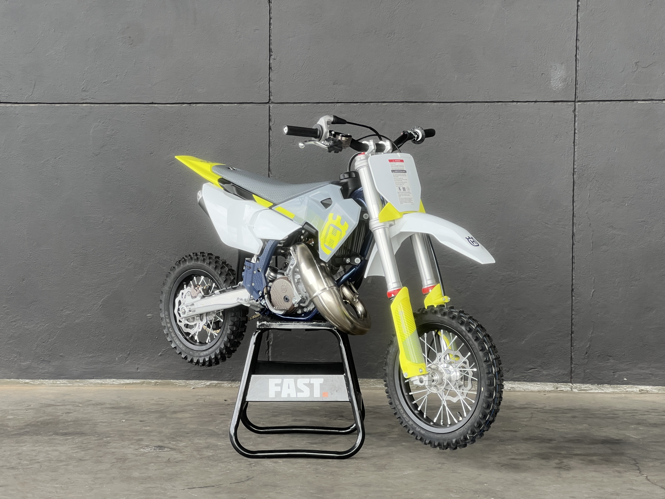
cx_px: 332
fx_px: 1479
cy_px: 250
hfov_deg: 25.3
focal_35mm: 77
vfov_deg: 19.1
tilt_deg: -3.2
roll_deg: -0.9
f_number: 2.8
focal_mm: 9
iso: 50
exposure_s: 1/99
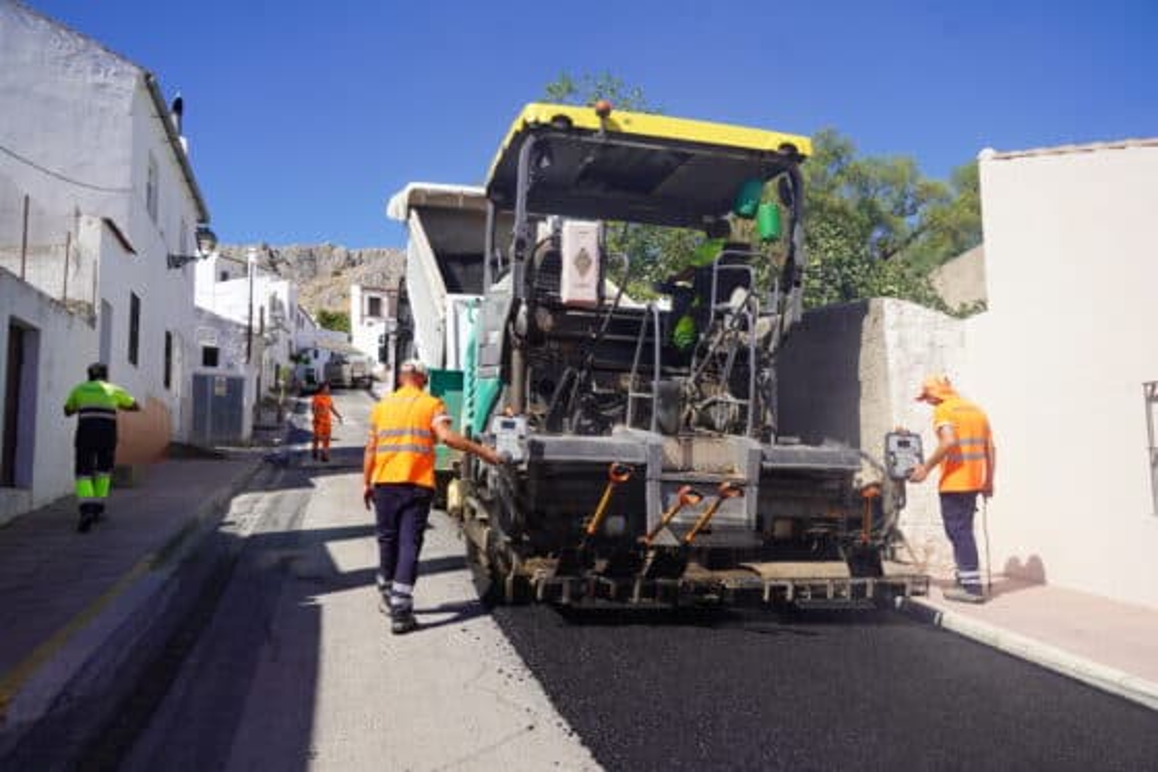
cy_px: 386
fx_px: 965
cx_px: 579
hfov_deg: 61.9
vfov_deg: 43.6
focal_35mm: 30
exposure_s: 1/500
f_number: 5
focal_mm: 30
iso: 100
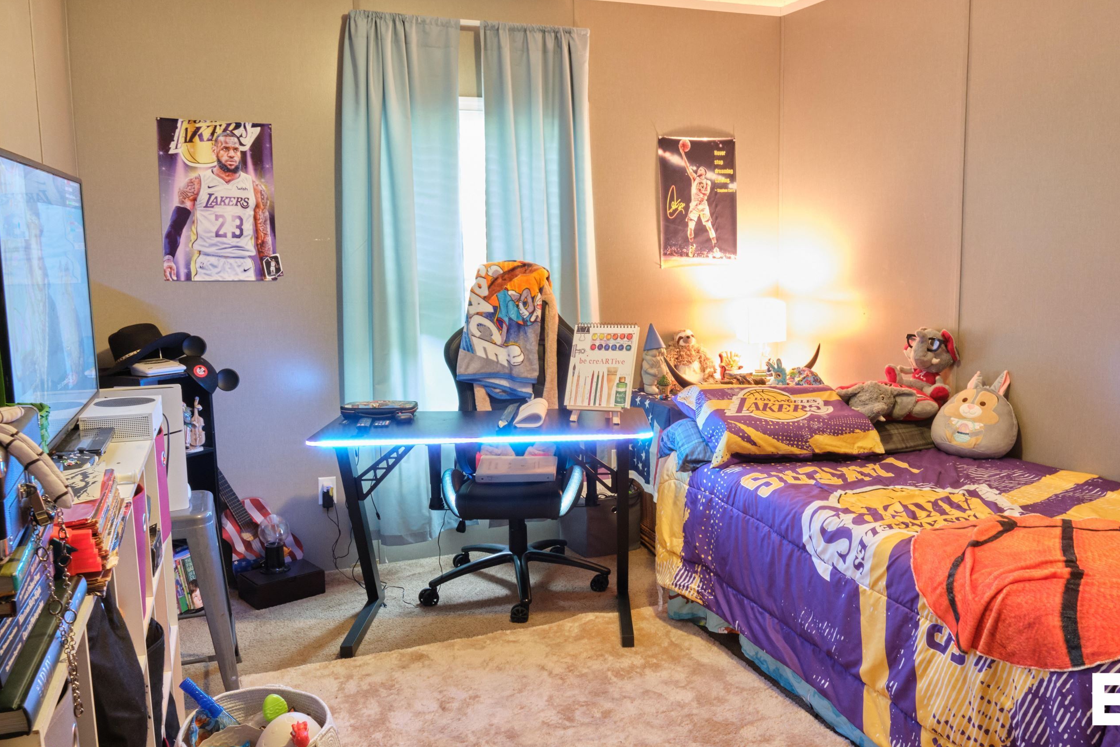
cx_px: 636
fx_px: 902
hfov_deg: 63.4
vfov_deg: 45.0
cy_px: 369
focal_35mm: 29
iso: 2000
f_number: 11
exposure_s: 1
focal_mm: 16
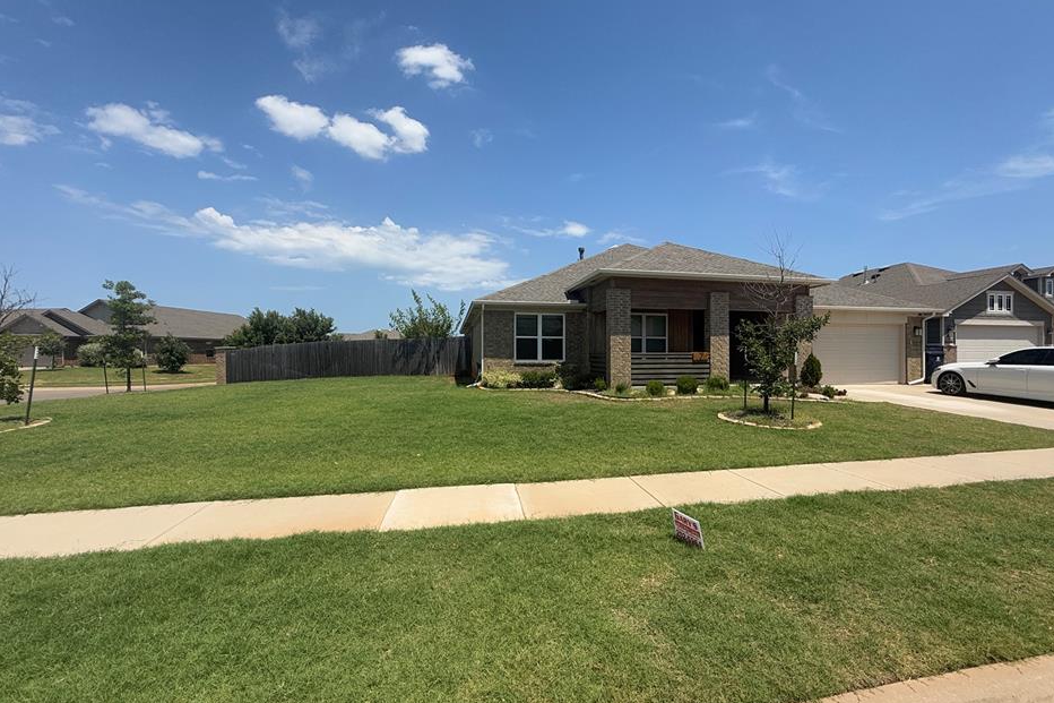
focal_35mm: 16
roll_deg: -0.3
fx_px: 468
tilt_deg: +0.3
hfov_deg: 96.6
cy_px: 353
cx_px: 559
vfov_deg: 73.7
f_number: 2.2
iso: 50
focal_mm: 2.22
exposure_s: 1/2611
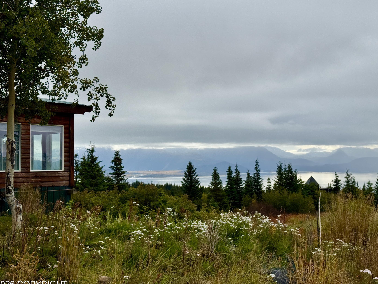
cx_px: 193
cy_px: 144
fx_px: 568
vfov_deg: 28.0
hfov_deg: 36.8
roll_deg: +0.2
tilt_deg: +0.6
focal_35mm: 52
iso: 64
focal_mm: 6.76
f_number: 1.78
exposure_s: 1/4608
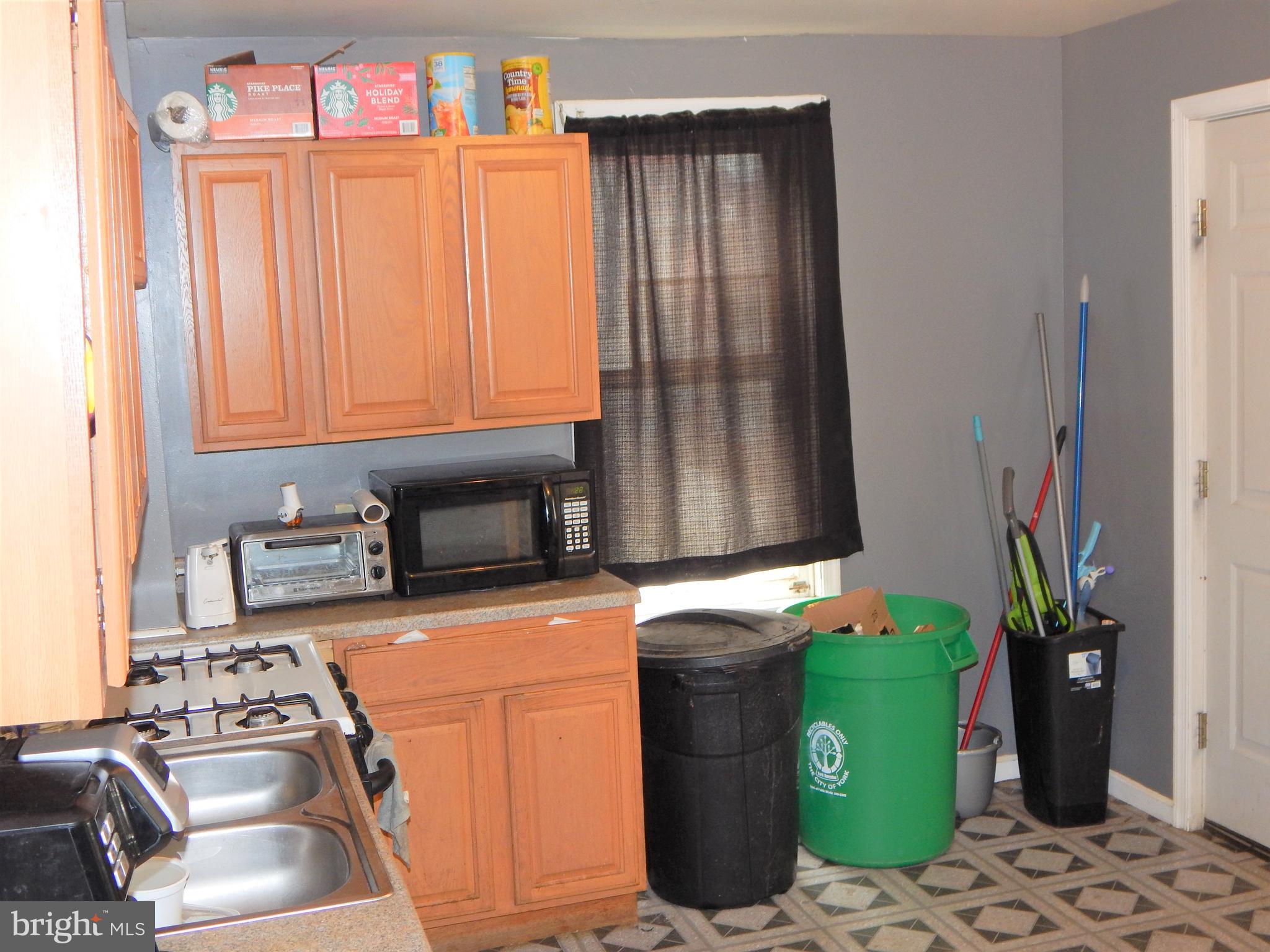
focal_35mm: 43
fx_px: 1578
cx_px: 635
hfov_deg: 43.9
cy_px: 476
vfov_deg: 33.6
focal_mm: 7.7
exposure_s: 1/30
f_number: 3.6
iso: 200
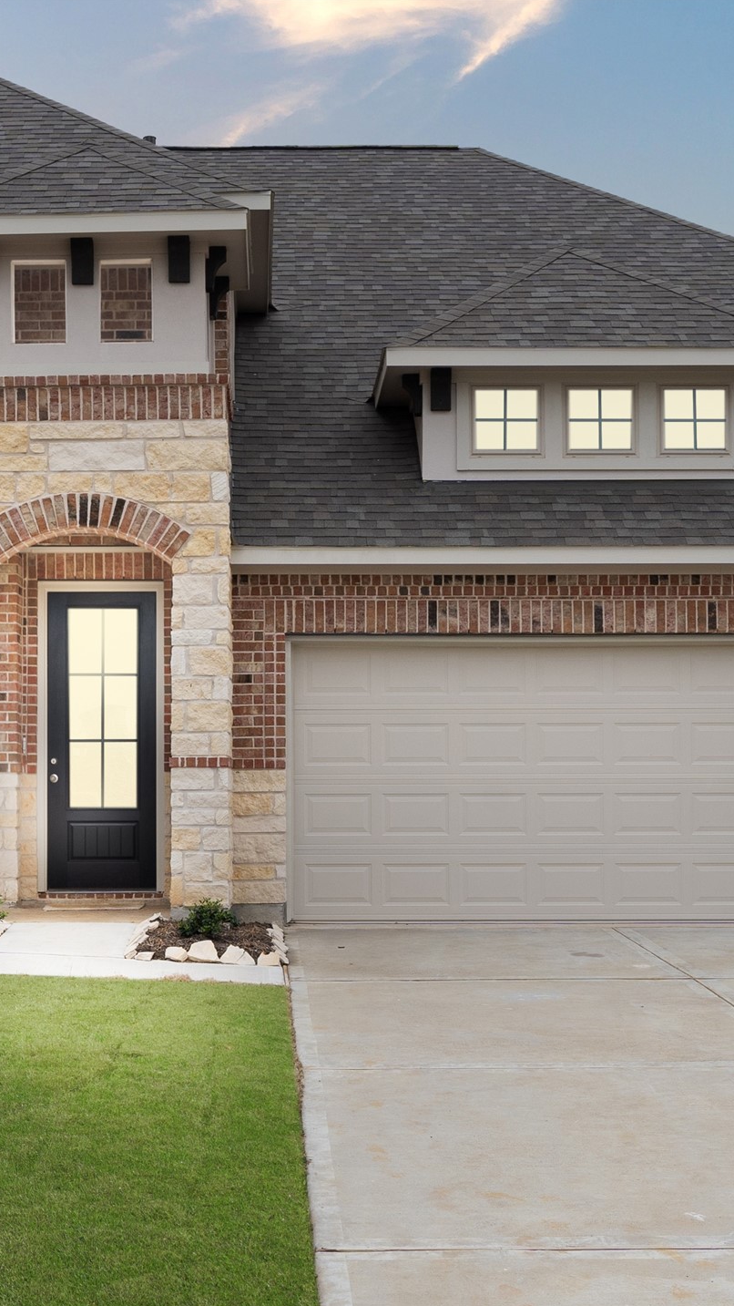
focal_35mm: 54
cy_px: 657
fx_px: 1869
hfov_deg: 22.1
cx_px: 224
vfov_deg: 38.5
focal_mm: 23
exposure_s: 1/80
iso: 320
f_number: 9
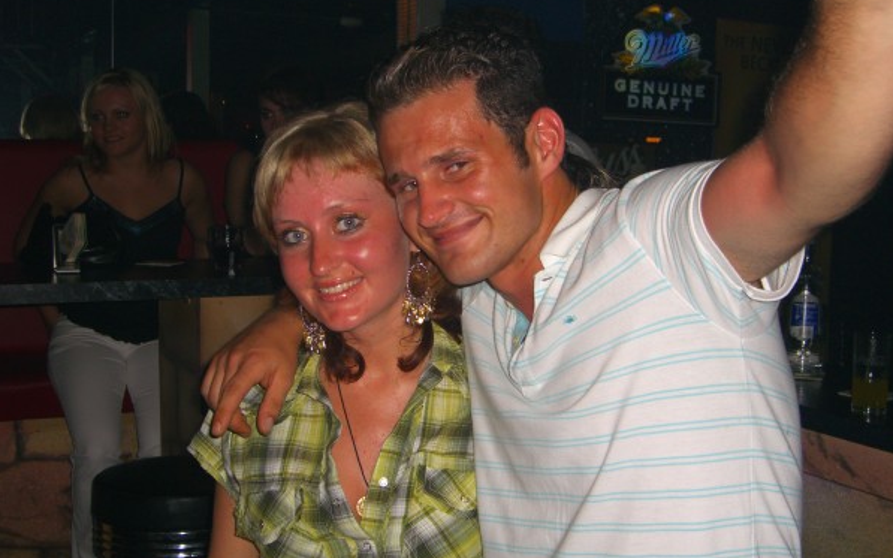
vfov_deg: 26.3
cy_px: 290
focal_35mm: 49
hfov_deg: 41.1
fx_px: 1192
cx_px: 446
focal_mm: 9.5
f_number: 3.1
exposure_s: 1/60
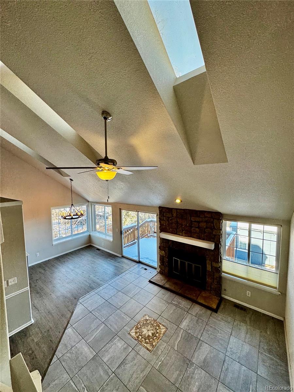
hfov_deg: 85.7
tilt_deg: -4.8
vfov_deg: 102.1
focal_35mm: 14
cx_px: 147
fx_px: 159
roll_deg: -0.2
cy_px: 196
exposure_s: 1/120
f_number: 2.2
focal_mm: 2.22
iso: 100
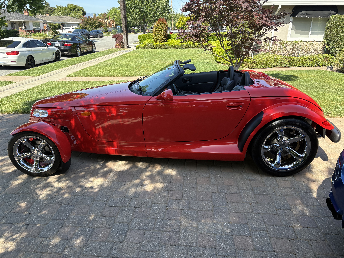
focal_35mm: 26
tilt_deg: -21.3
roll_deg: +0.3
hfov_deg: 67.3
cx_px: 172
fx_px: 258
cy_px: 129
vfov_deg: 53.1
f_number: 1.6
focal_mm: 5.96
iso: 50
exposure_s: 1/820
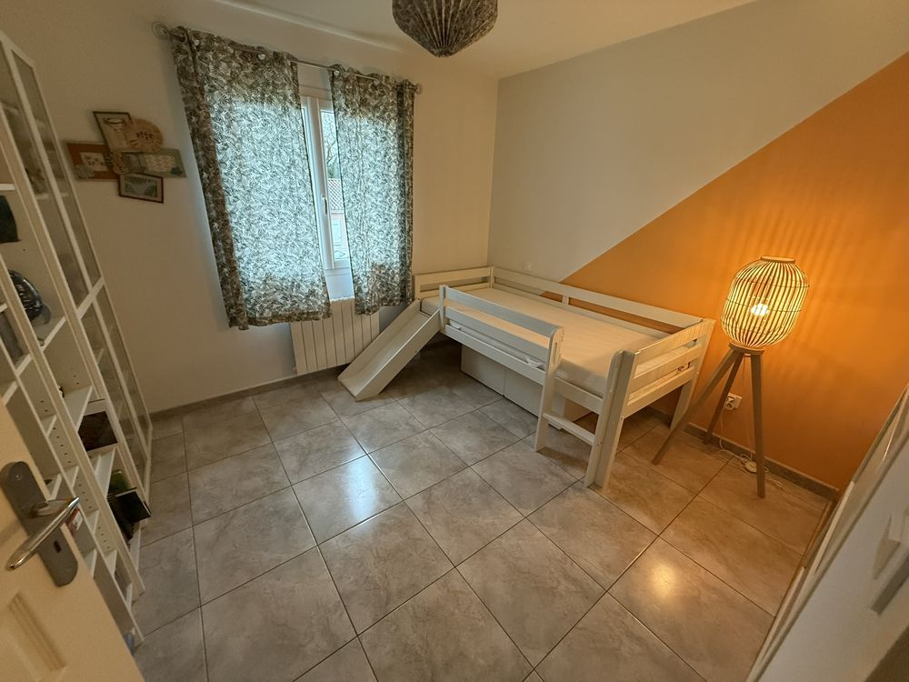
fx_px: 368
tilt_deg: -21.0
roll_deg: -1.6
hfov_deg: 102.1
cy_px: 341
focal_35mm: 14
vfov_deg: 85.7
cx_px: 454
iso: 640
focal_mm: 2.22
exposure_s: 1/100
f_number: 2.2
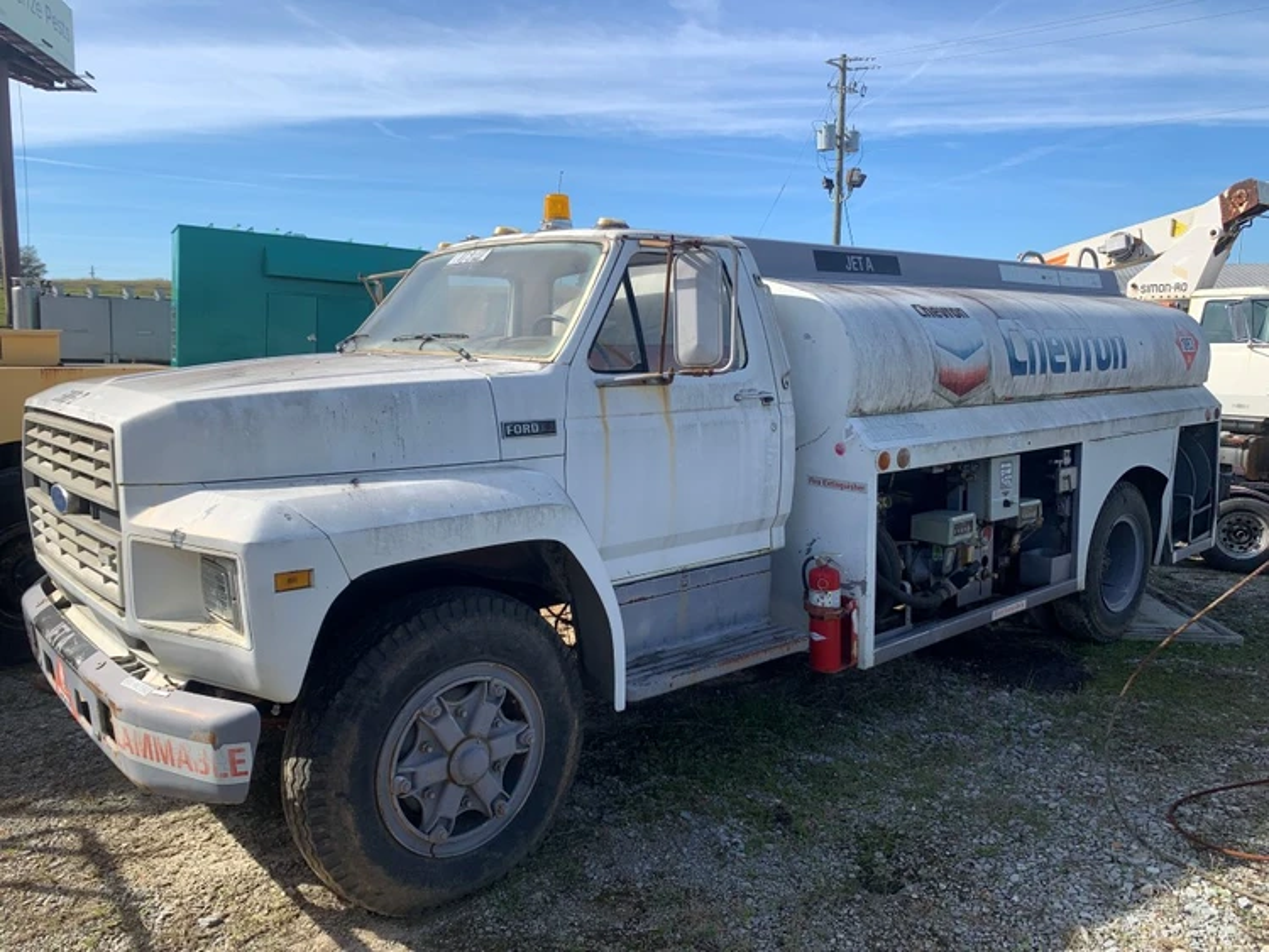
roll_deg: -1.7
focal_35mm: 26
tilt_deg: -7.2
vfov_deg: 53.1
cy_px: 476
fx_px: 953
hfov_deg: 67.3
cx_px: 634
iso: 25
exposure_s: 1/1718
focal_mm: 4.25
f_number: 1.8
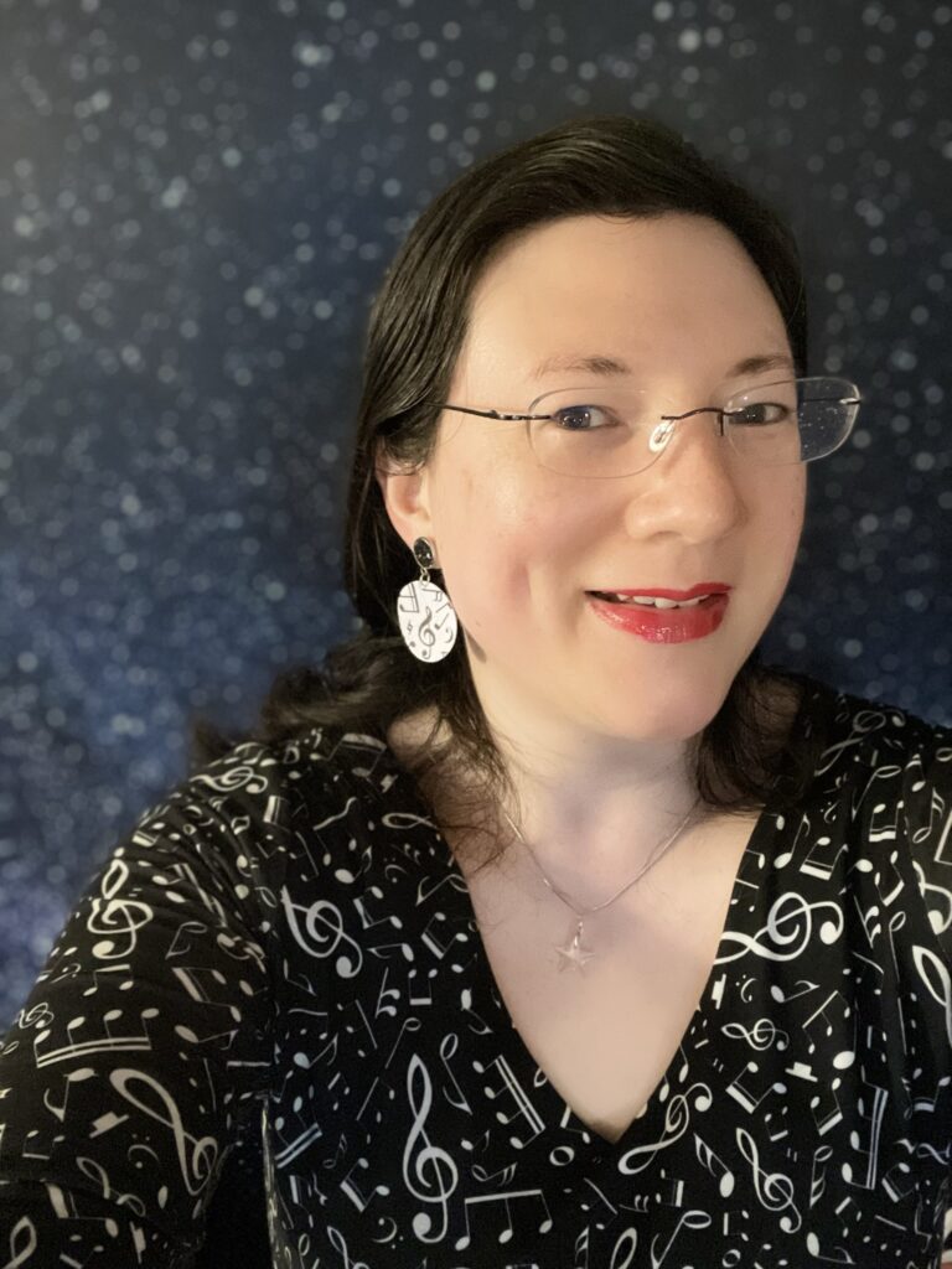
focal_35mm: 30
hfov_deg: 46.8
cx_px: 476
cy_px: 634
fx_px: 1100
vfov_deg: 60.0
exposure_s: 1/21
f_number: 2.2
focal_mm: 2.71
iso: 800
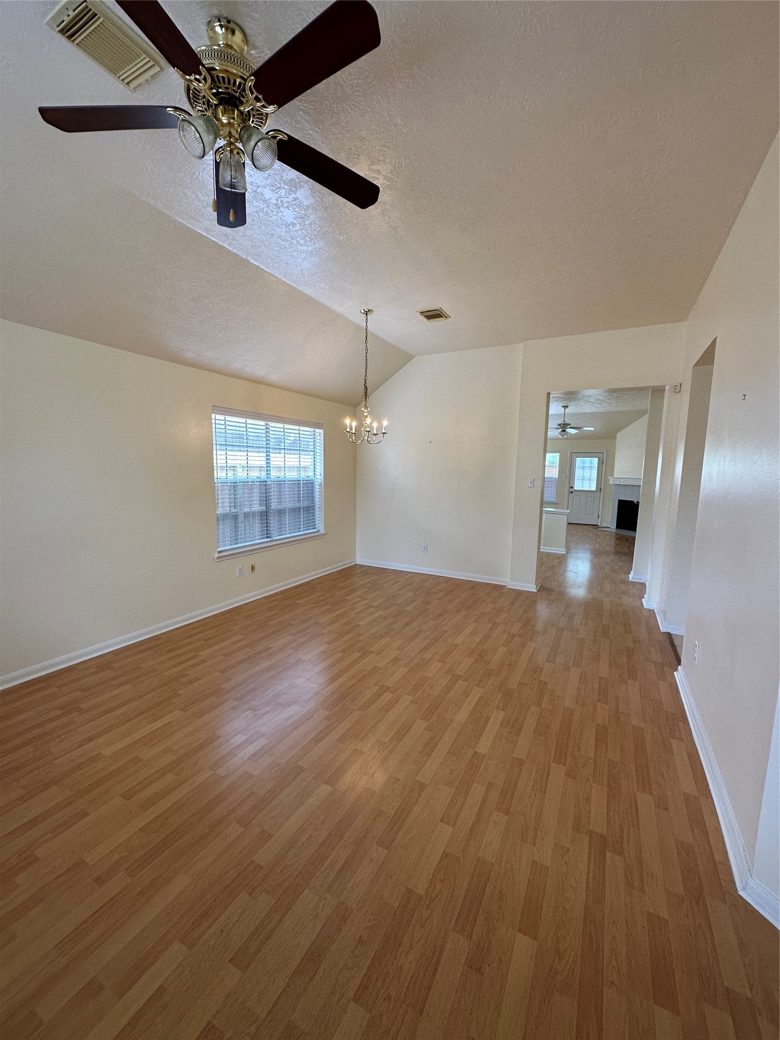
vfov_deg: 102.1
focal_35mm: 14
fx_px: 421
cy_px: 520
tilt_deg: -7.6
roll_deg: -1.3
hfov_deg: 85.7
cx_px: 390
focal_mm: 2.22
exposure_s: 1/120
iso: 125
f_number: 2.2
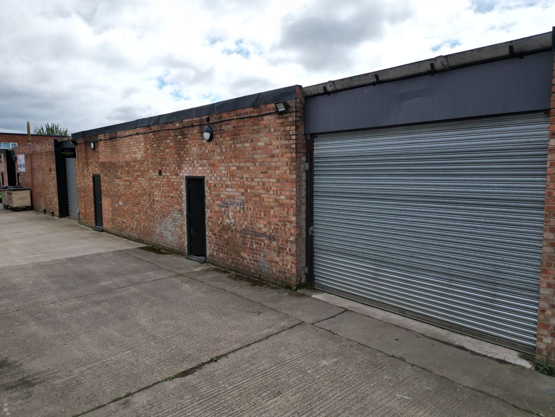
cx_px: 278
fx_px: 385
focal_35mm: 24
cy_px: 208
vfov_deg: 56.8
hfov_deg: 71.6
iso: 100
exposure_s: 1/3200
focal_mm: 6.72
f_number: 1.7
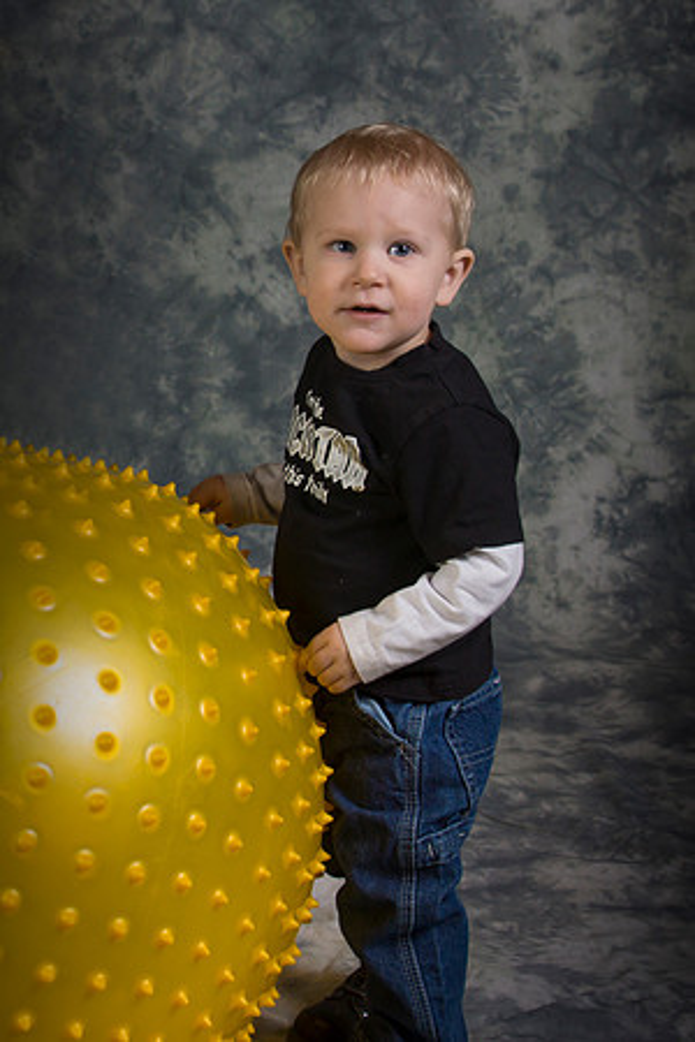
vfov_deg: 46.4
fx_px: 1216
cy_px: 521
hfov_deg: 31.9
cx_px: 348
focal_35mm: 42
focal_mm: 28
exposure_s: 1/160
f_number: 6.3
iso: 200
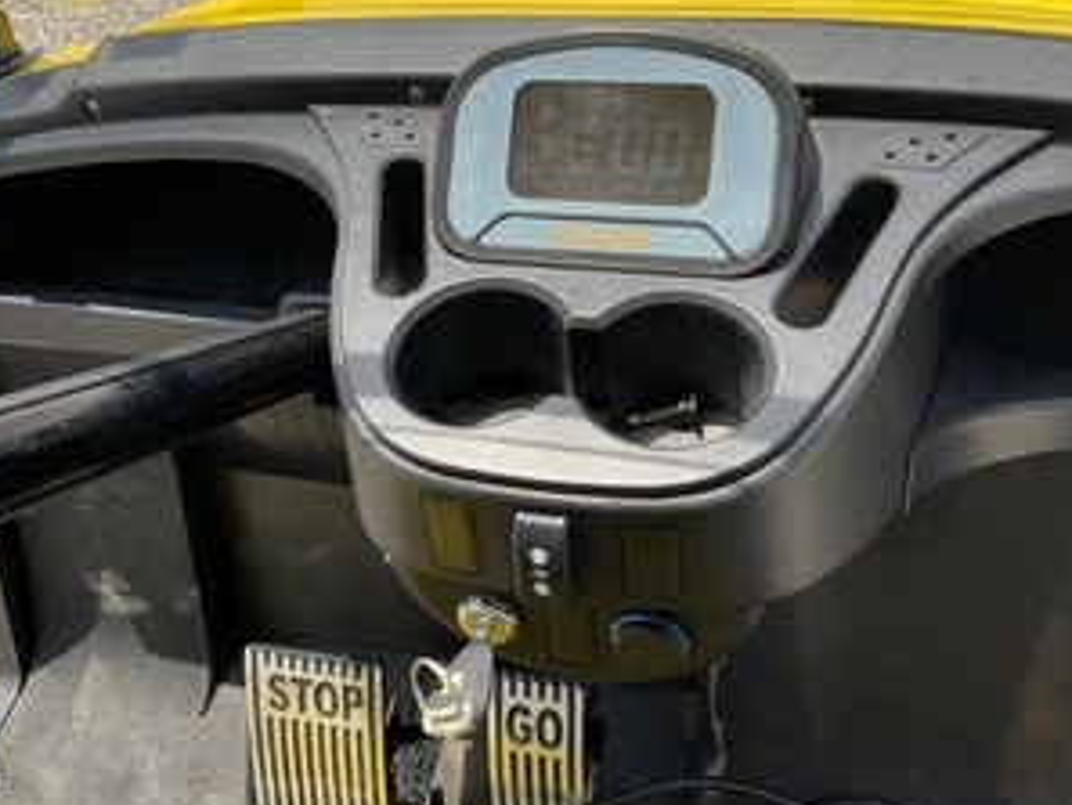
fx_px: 1208
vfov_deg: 36.8
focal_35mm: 39
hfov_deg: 47.8
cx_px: 563
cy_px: 357
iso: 25
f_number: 1.8
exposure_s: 1/781
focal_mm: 3
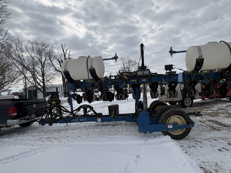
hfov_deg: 81.5
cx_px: 126
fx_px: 133
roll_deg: +3.5
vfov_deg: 65.8
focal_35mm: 20
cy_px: 95
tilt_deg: -1.1
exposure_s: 1/5263
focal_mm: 2.22
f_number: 2.2
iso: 50
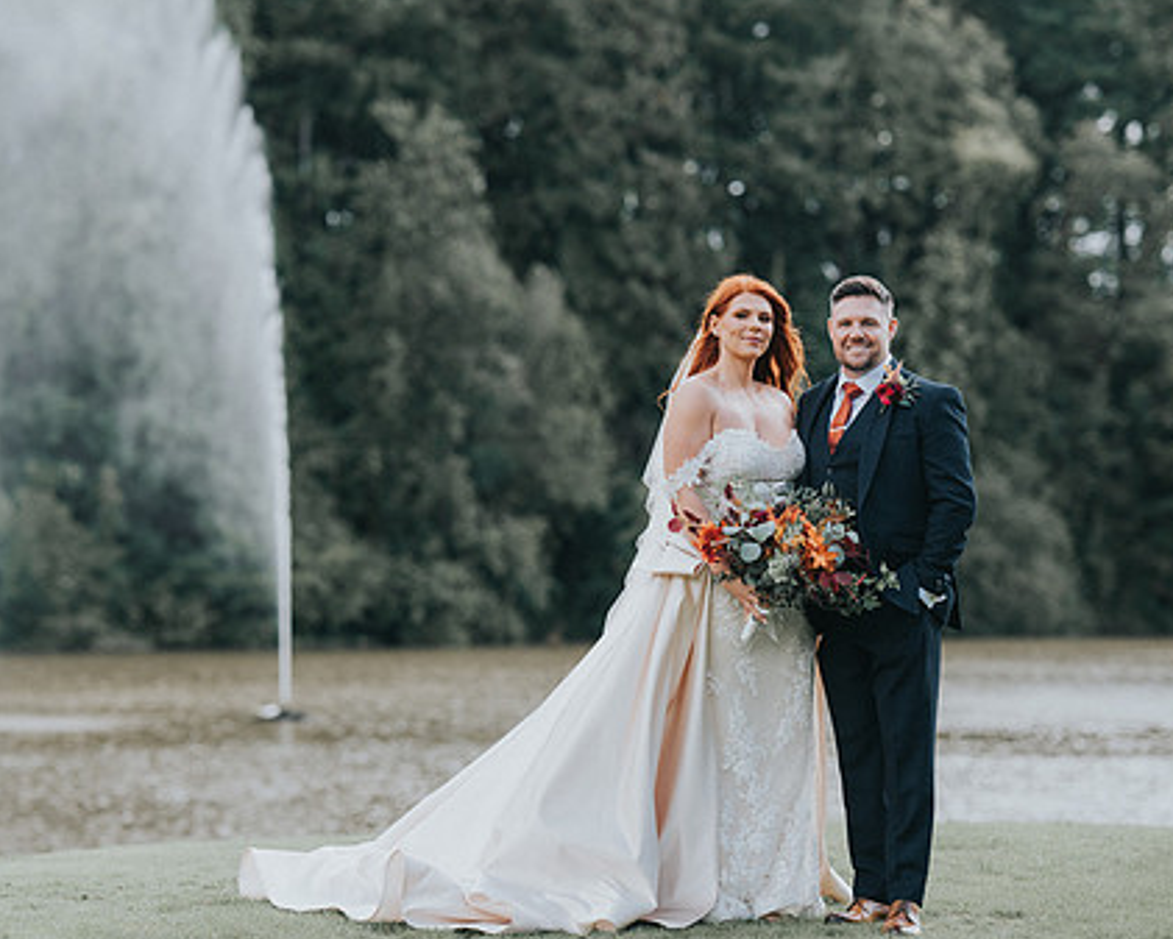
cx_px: 440
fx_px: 3820
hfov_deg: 17.4
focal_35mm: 110
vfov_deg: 14.0
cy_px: 436
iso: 640
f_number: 2
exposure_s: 1/5000
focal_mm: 85
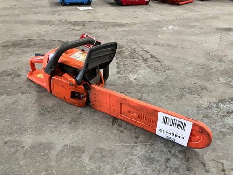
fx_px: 188
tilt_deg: -32.2
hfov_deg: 63.4
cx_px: 116
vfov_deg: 49.7
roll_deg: -1.3
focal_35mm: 28
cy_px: 88
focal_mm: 3.99
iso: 400
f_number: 1.8
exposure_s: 1/40
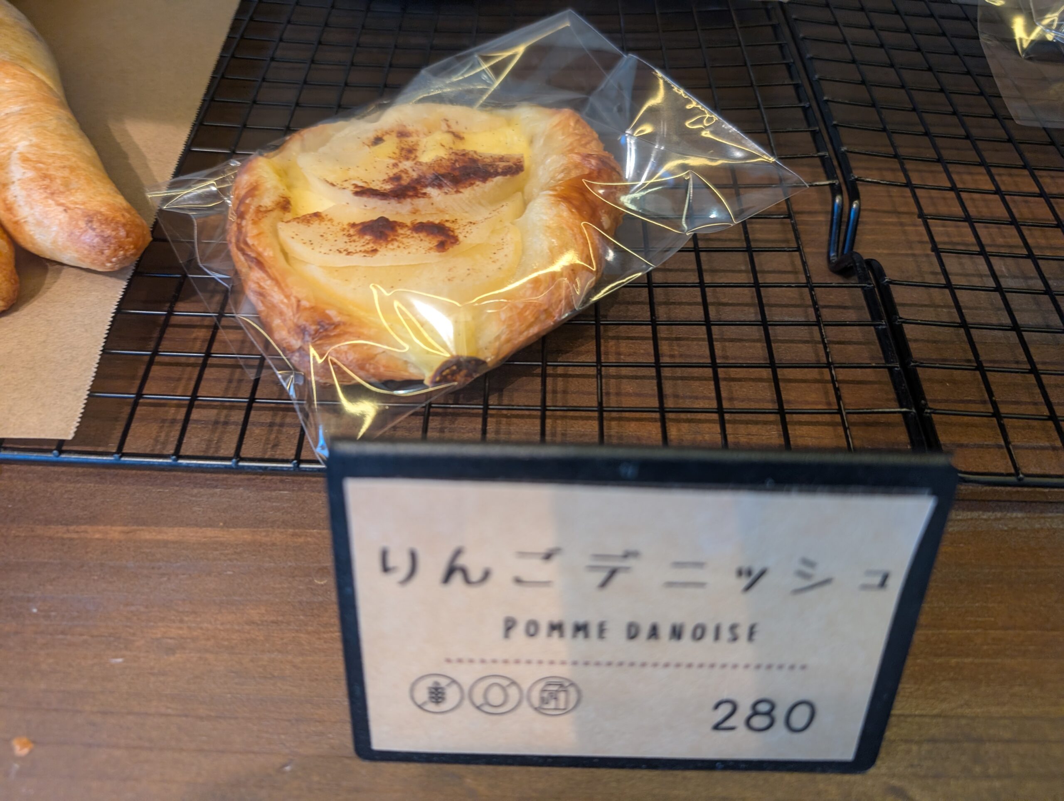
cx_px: 532
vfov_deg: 56.9
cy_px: 400
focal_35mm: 24
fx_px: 739
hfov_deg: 71.5
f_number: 1.68
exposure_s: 1/100
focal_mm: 6.9
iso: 76
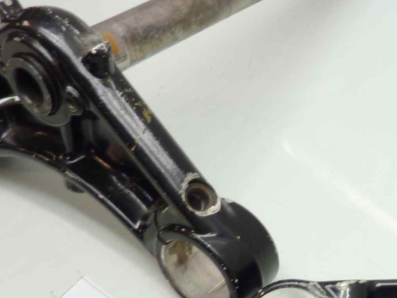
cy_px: 259
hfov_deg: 28.5
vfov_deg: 22.8
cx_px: 413
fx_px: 723
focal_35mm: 63
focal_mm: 4.1
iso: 80
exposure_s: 1/15
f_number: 3.3
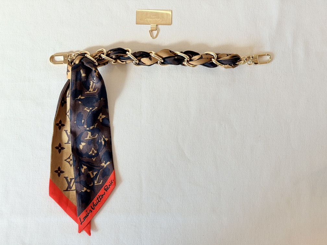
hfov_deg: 39.7
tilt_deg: -82.5
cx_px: 164
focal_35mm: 48
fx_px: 453
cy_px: 122
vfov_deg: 30.3
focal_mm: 6.76
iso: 50
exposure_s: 1/138
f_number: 1.78
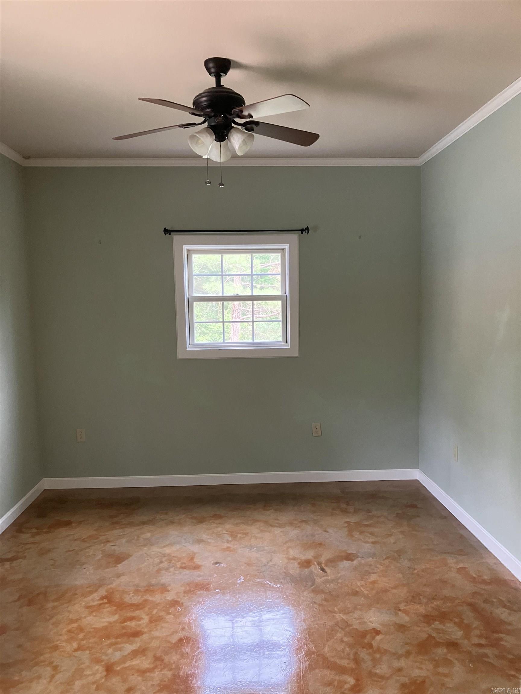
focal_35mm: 28
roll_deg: +0.0
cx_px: 260
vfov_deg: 63.4
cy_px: 347
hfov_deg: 49.7
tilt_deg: -5.7
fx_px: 562
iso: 250
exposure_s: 1/60
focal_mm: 3.99
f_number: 1.8
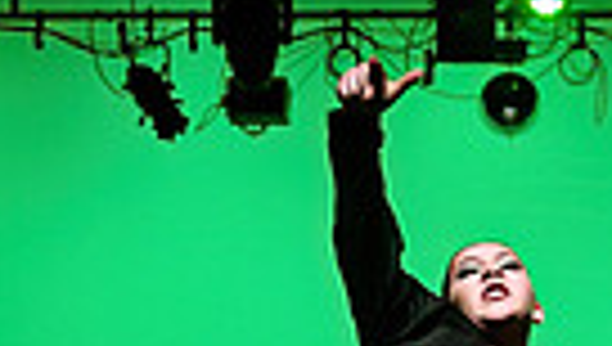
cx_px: 437
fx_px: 2617
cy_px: 718
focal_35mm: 161
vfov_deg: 7.3
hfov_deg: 13.3
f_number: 2.8
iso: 1600
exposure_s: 1/270
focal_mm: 36
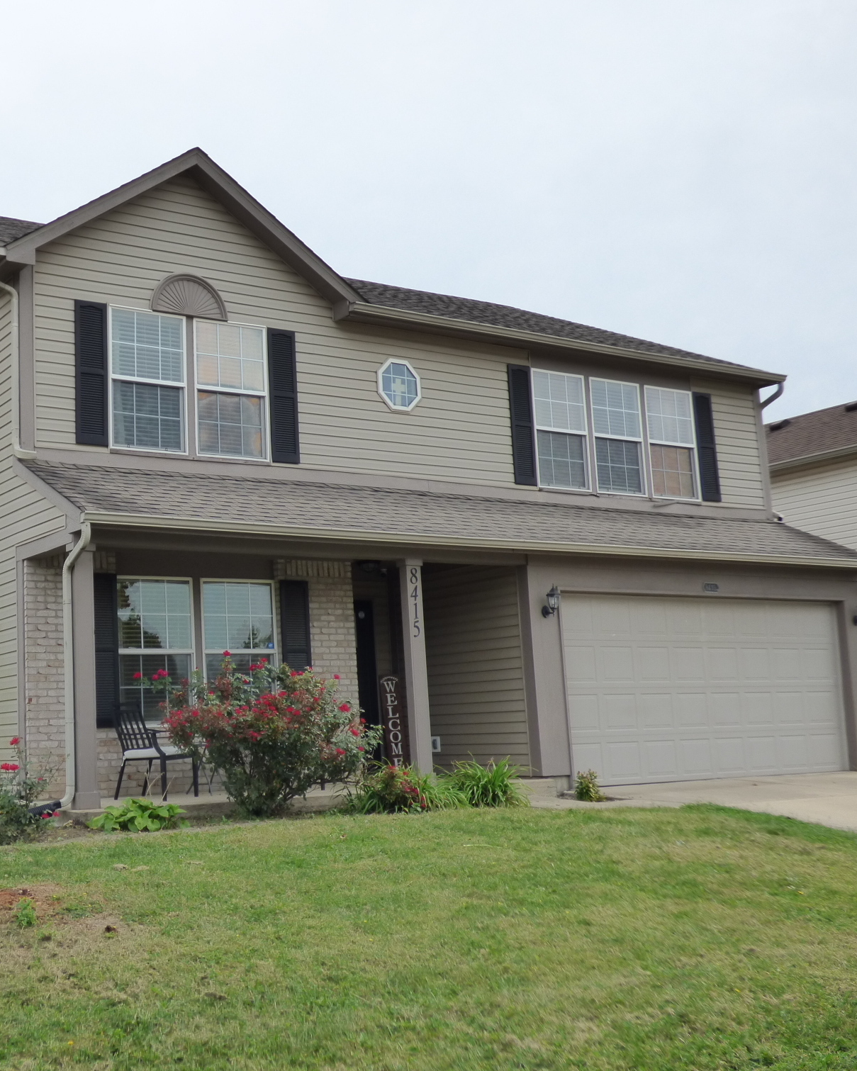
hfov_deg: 35.5
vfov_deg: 44.8
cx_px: 188
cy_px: 528
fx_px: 1300
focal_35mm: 41
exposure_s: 1/1000
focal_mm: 5.53
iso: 200
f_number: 3.3
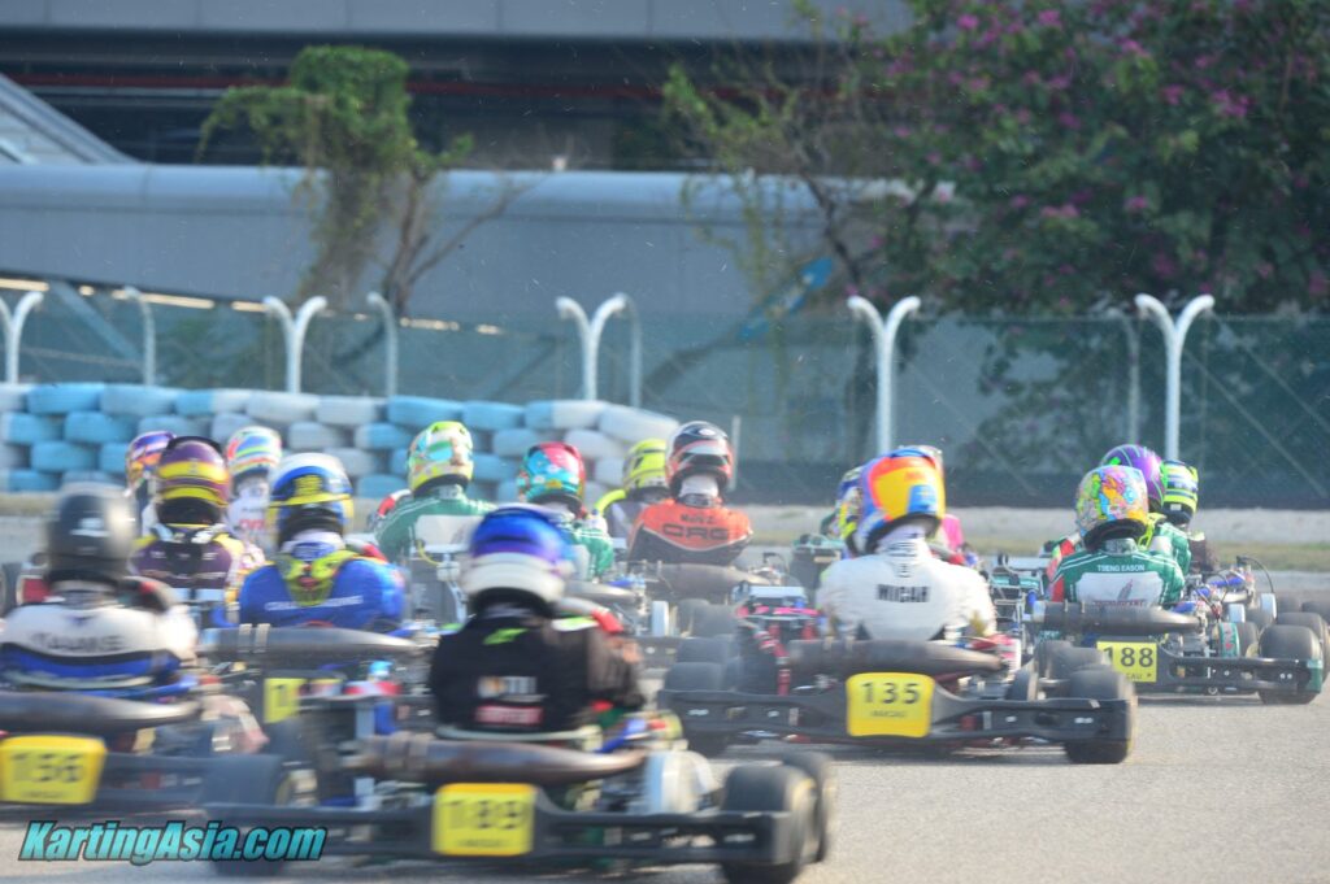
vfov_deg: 4.6
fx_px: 11074
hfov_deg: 6.9
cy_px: 442
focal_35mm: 300
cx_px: 665
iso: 200
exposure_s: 1/200
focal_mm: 300
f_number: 8
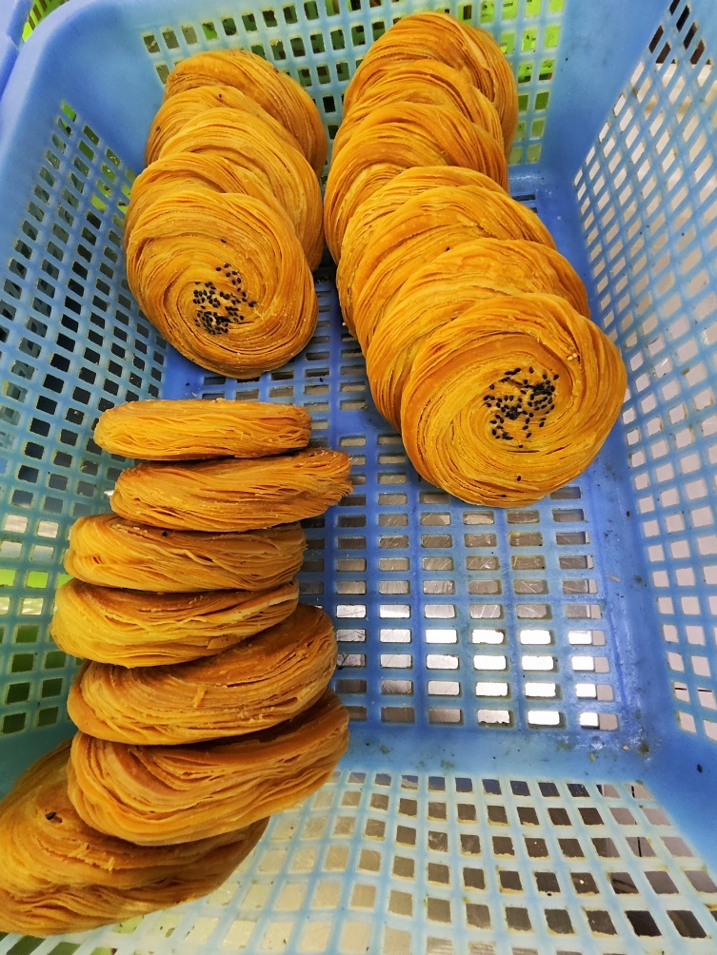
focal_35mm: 17
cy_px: 458
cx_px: 351
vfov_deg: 91.0
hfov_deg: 74.7
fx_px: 469
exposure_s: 1/33.3
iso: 427
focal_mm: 1.65
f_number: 2.2
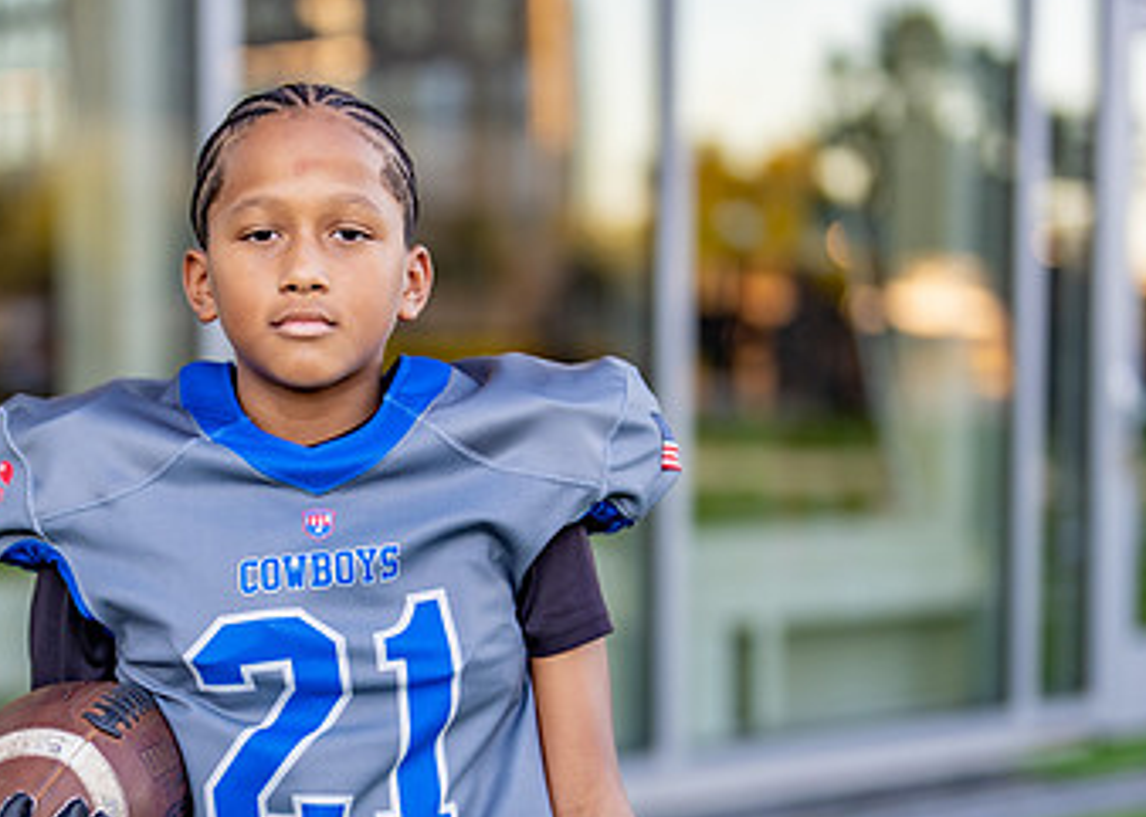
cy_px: 589
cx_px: 369
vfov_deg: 14.1
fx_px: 3285
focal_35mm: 101
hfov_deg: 19.7
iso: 100
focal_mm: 50
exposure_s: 1/400
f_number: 1.2
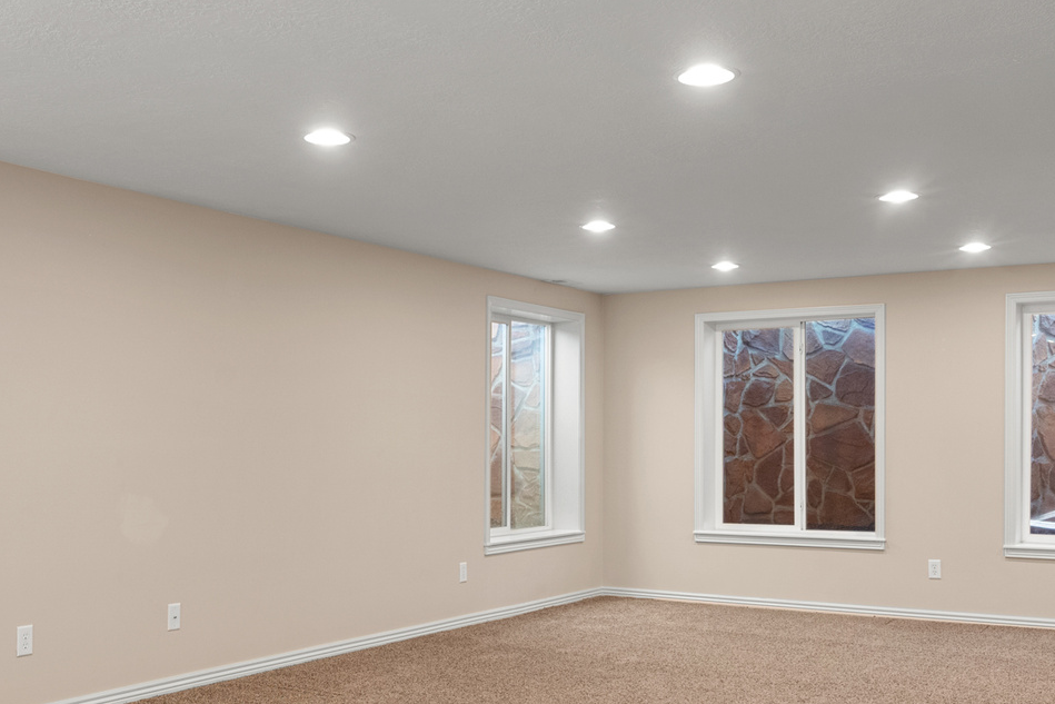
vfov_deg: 31.7
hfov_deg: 46.2
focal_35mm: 42
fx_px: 1233
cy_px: 435
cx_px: 444
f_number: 8
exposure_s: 1
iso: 500
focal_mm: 19.5
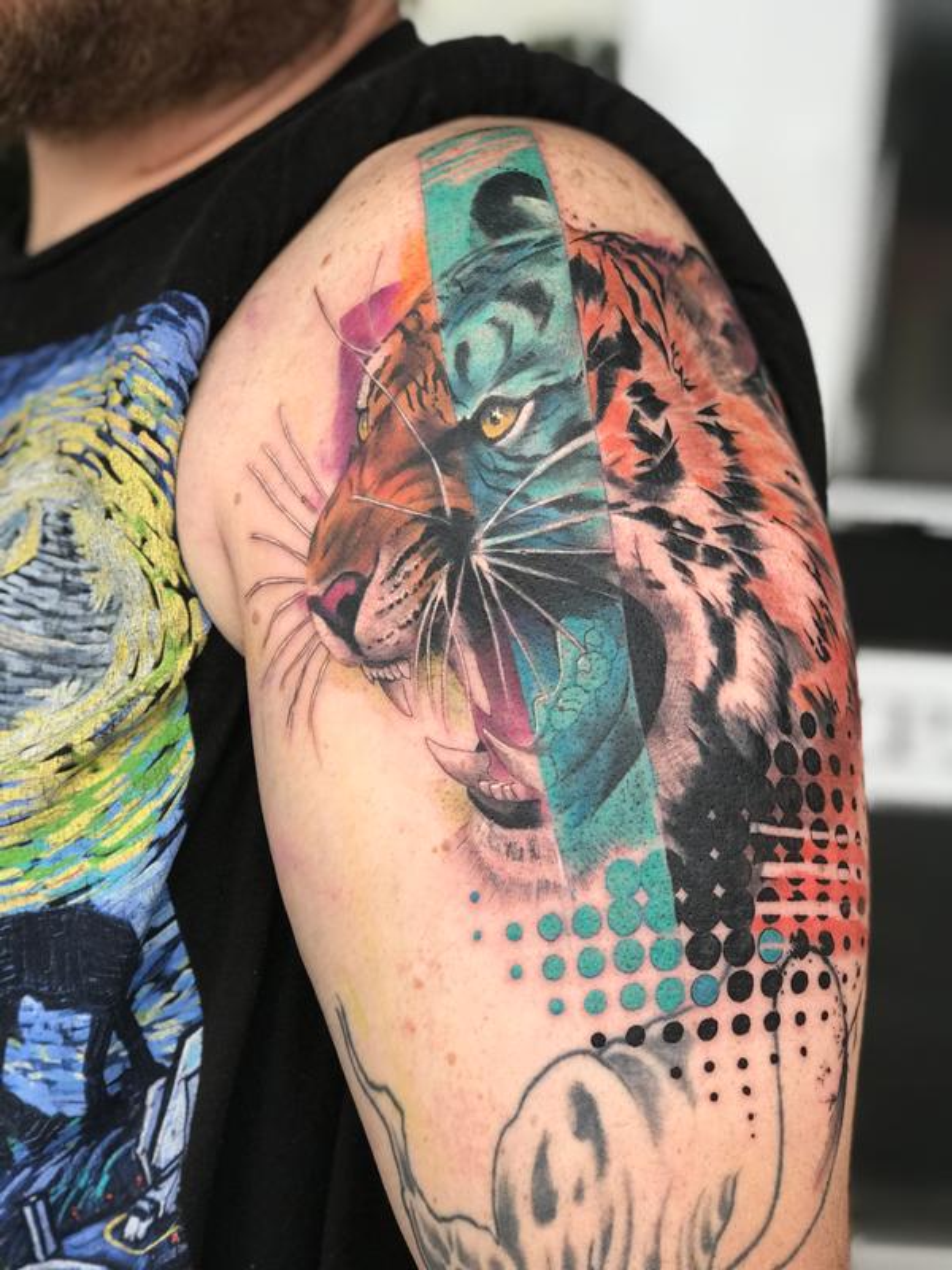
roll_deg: -4.5
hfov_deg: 25.7
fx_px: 2090
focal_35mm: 57
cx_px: 476
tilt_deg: -7.4
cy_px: 635
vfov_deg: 33.8
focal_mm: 6.6
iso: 20
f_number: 2.8
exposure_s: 1/60
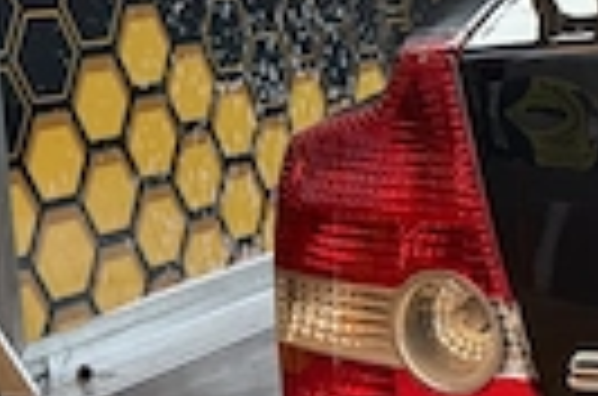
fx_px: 1873
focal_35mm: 113
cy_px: 274
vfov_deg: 12.0
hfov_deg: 15.2
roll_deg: +0.2
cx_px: 1147
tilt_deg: -10.5
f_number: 1.78
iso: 200
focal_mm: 6.76
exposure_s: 1/206
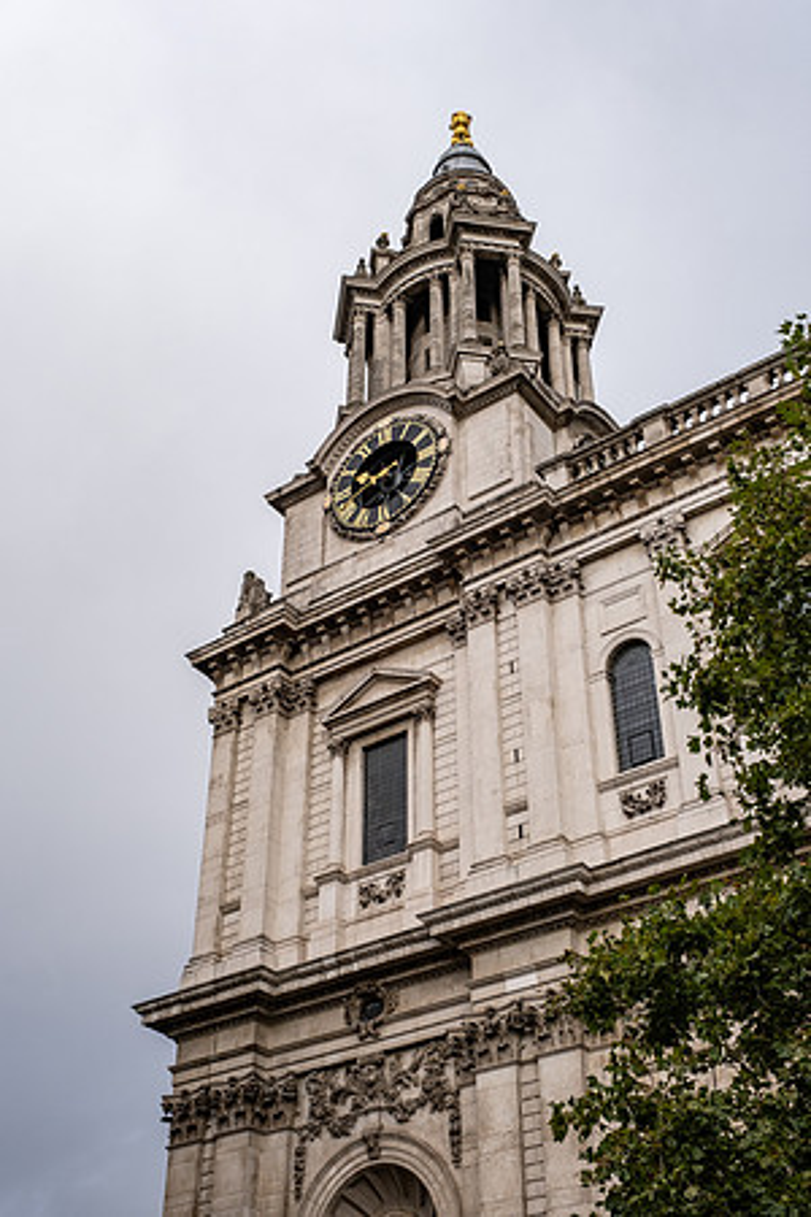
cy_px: 608
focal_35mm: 40
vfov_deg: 48.5
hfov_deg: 33.4
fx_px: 1352
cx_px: 406
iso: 320
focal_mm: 26.6
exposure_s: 1/950
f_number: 5.6
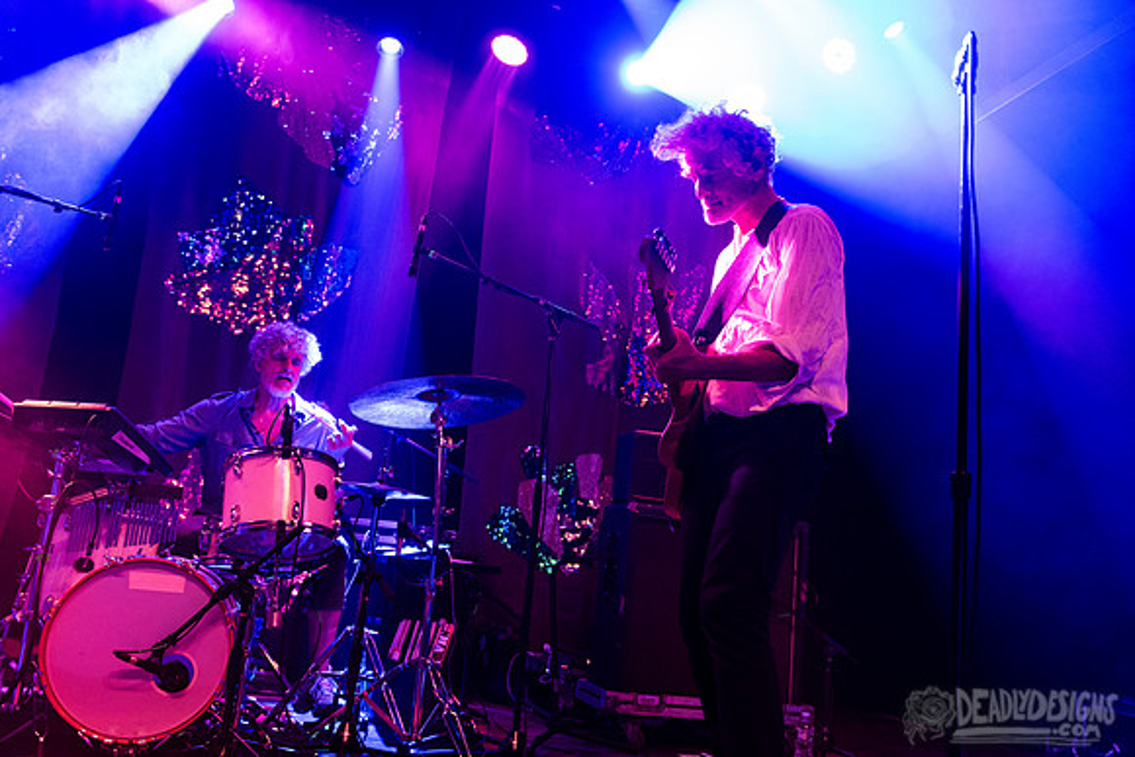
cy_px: 378
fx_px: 1009
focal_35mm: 32
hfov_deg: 58.7
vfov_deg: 41.1
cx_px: 568
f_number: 3.2
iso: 2500
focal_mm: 32
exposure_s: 1/160
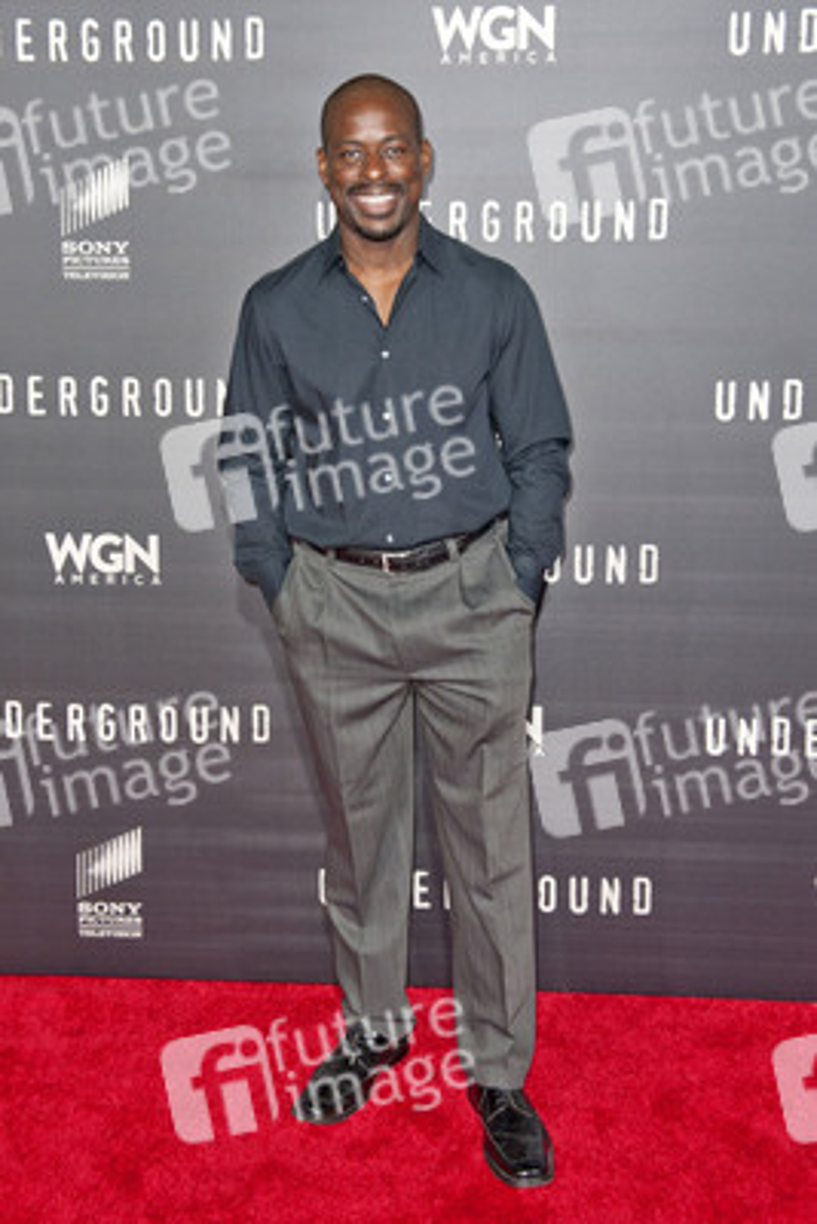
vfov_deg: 46.4
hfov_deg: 31.9
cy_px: 612
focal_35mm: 42
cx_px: 408
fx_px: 1428
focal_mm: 42
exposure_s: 1/400
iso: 800
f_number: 4.5
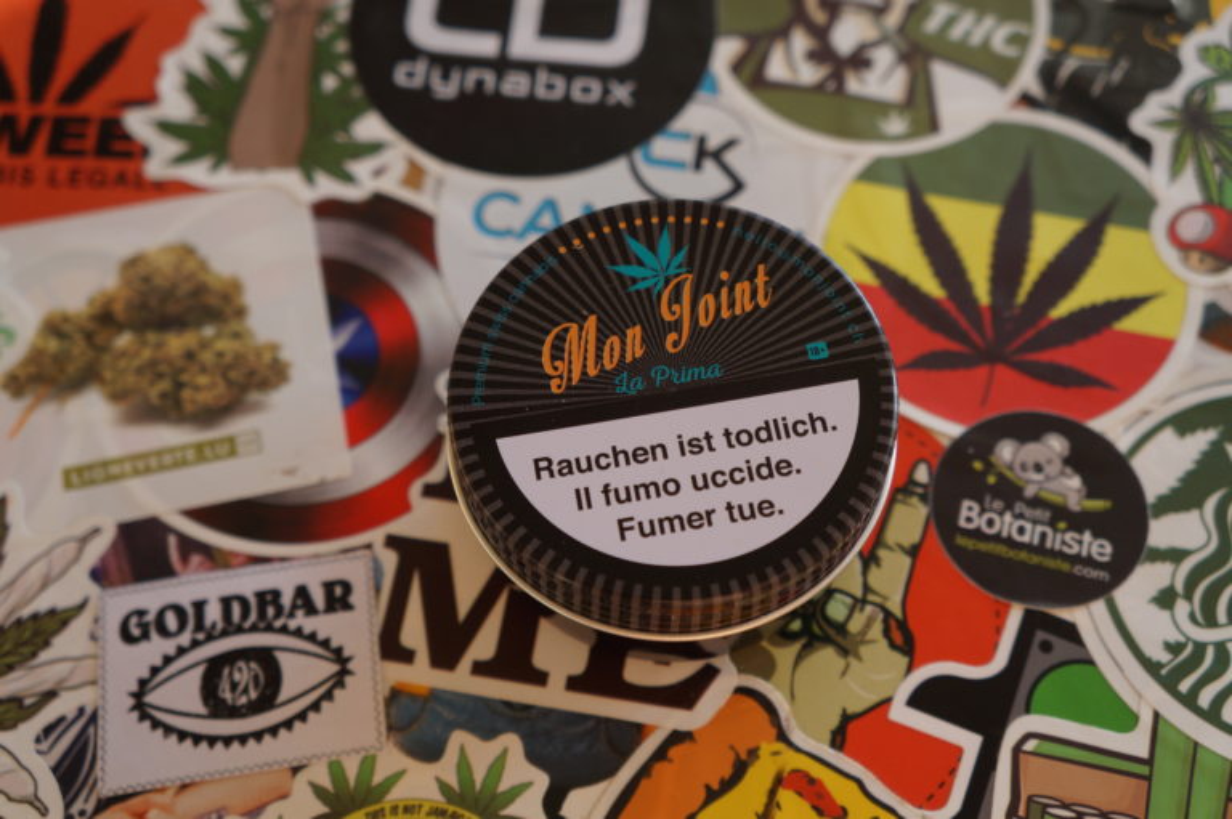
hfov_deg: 43.6
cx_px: 616
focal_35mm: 45
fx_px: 1539
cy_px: 410
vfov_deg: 29.8
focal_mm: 30
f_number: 4.5
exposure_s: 1/200
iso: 100
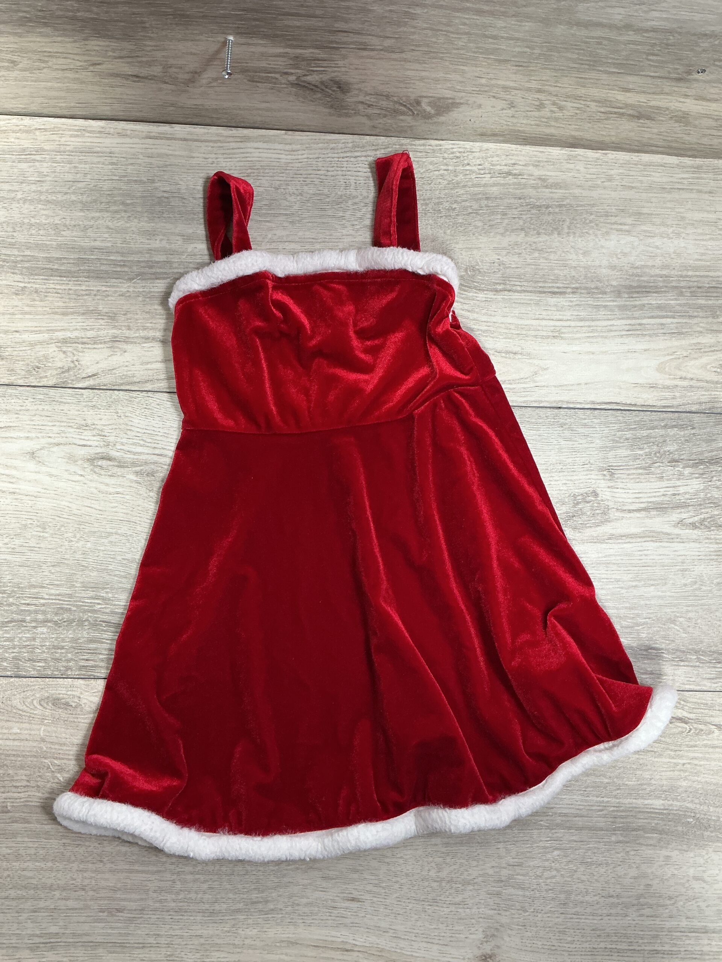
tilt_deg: -83.6
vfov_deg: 61.7
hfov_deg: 48.2
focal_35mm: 29
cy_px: 481
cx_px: 361
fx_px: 806
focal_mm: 3
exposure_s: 1/50
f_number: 1.8
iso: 80
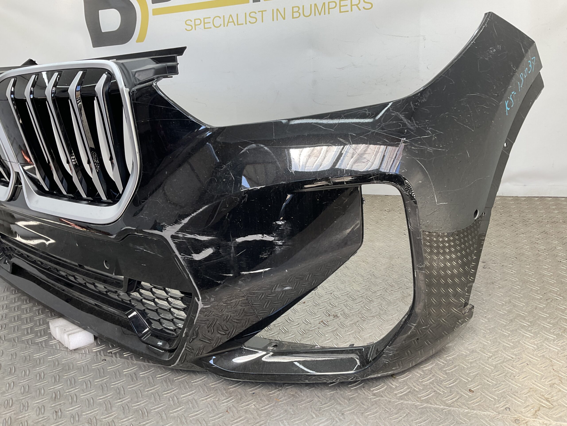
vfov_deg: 48.2
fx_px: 475
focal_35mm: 29
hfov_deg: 61.7
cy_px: 213
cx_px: 284
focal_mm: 3
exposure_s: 1/100
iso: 16
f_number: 1.8
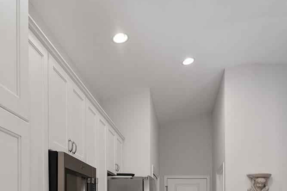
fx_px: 287
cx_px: 186
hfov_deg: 52.4
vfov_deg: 32.2
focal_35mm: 36
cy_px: 214
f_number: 8
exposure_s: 1/15
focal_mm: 15
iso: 500
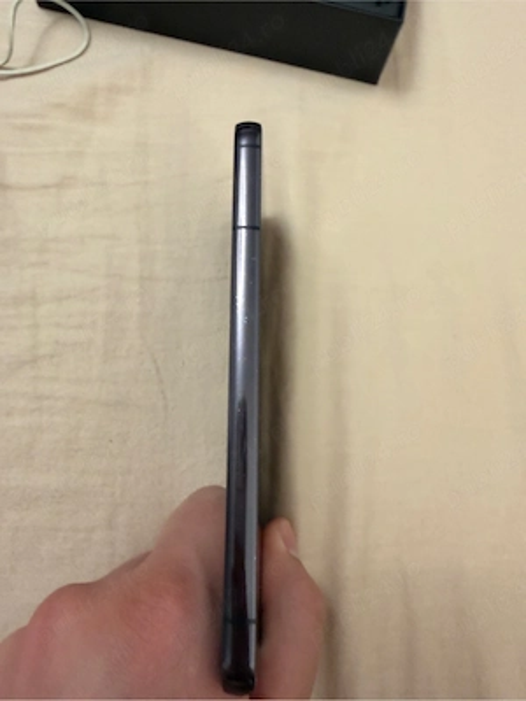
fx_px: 486
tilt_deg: -68.4
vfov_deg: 71.6
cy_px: 350
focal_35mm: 24
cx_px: 263
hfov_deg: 56.8
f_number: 2.2
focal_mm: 2.22
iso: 400
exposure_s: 1/50
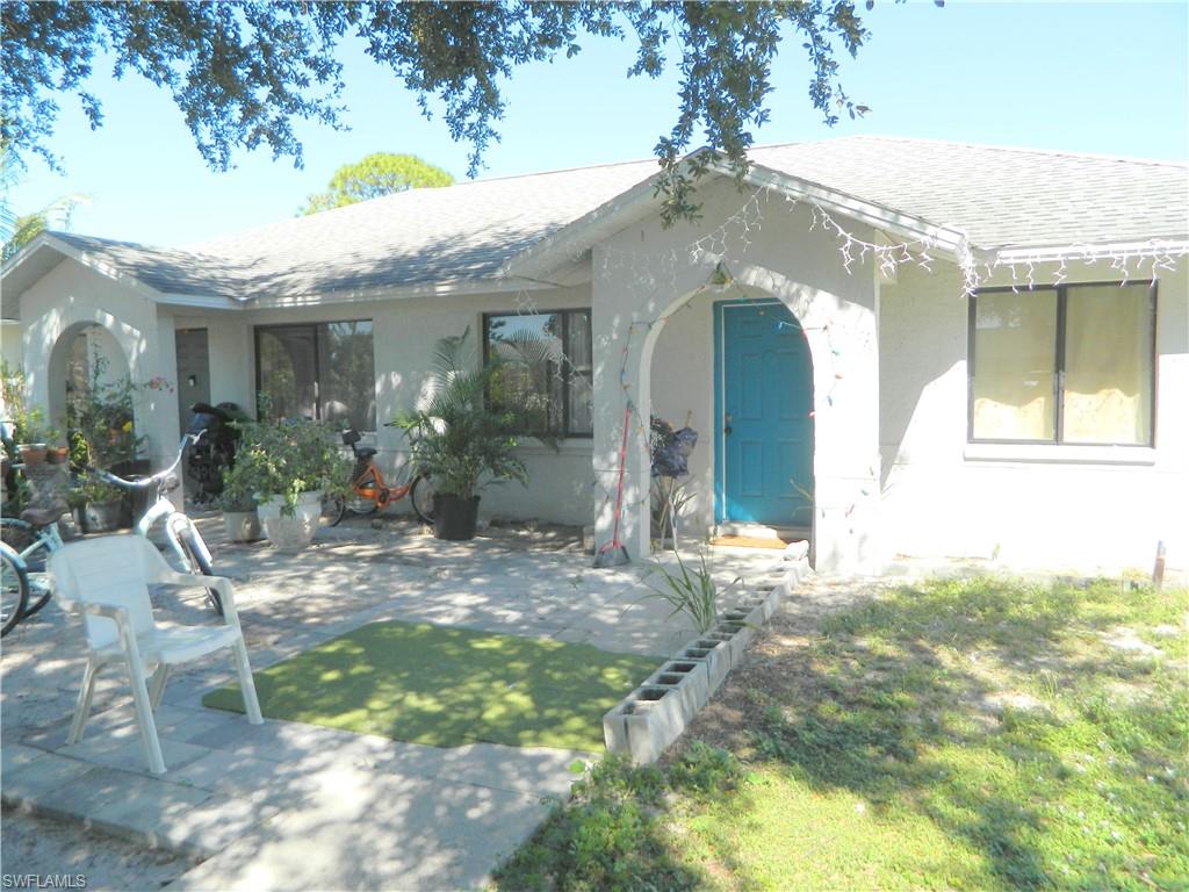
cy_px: 446
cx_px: 594
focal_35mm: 25
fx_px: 859
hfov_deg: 69.4
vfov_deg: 54.9
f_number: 3.1
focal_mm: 4.5
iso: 80
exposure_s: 1/400
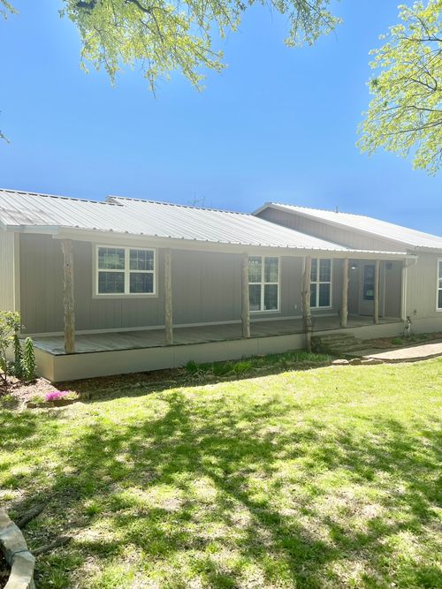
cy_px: 294
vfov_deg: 67.3
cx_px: 221
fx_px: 443
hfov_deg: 53.0
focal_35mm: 26
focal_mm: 5.7
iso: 50
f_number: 1.5
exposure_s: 1/4444
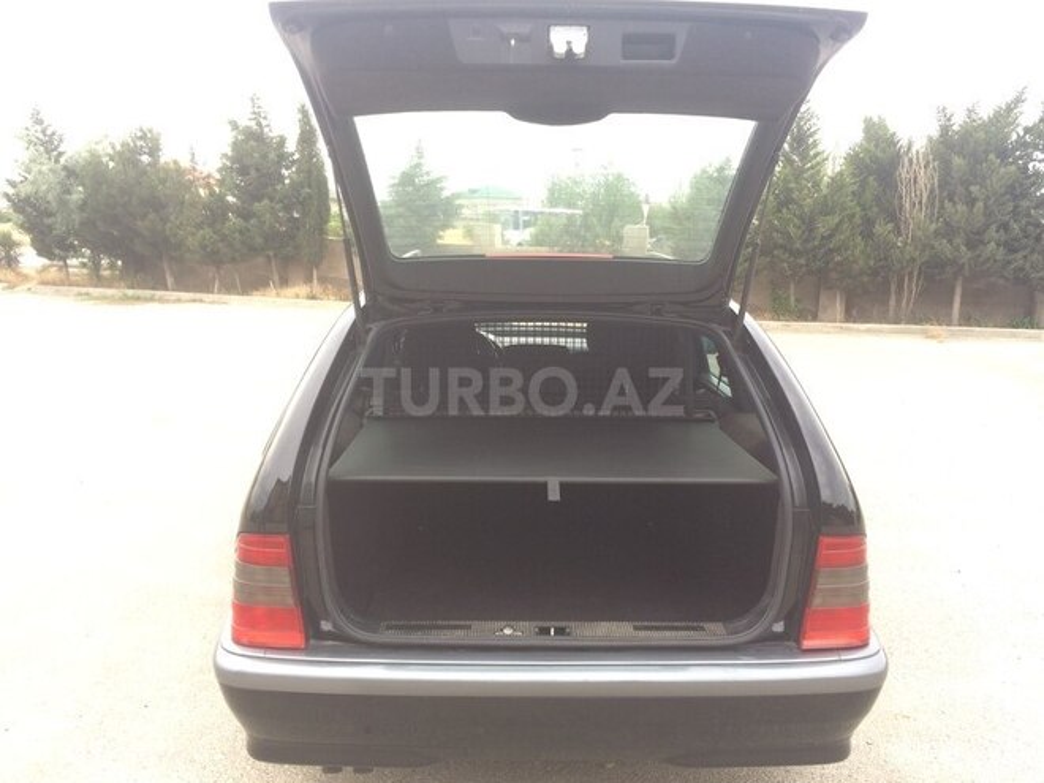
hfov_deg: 61.7
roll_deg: -0.6
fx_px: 875
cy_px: 392
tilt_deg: -10.6
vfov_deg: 48.2
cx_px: 522
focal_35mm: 29
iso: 50
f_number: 2.2
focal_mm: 4.15
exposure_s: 1/50
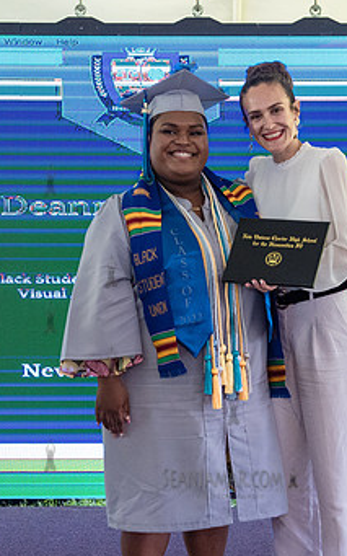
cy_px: 318
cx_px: 233
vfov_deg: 22.5
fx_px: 1393
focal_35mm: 92
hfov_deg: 14.2
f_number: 4
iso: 2500
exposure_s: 1/800
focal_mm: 42
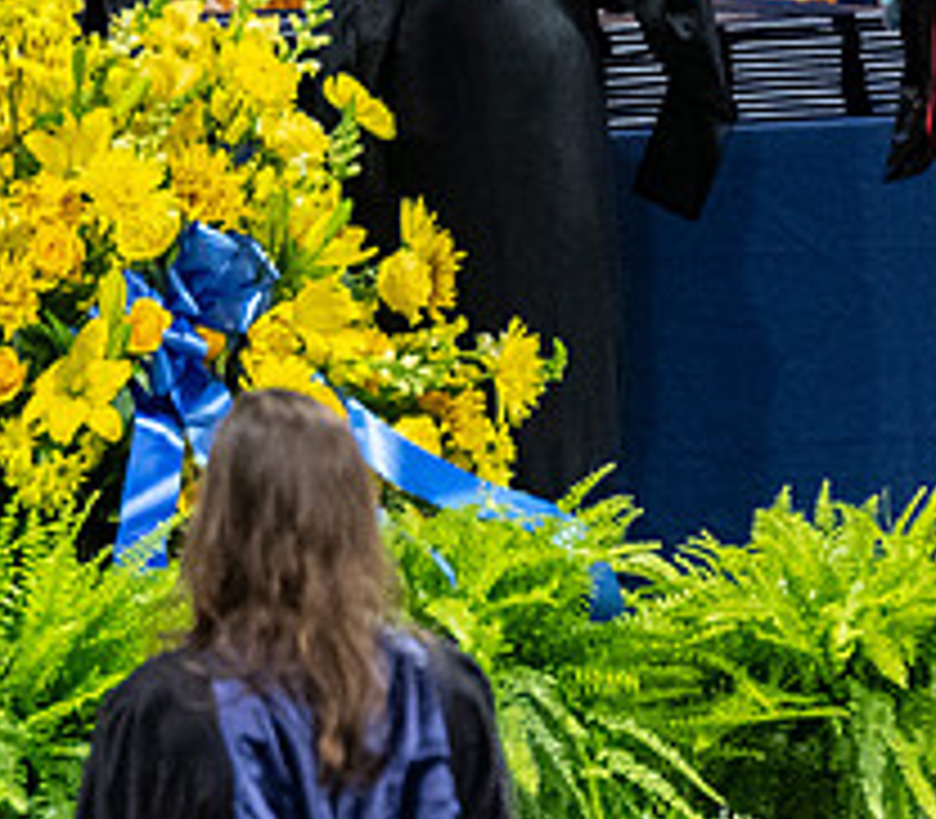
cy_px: -46
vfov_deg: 1.6
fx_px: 28485
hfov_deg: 1.9
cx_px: 684
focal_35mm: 991
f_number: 4
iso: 2000
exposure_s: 1/200
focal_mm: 190
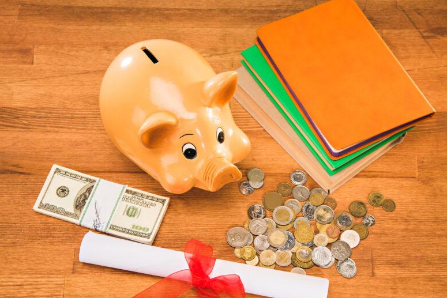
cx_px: 238
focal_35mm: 74
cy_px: 184
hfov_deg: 27.3
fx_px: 919
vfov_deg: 18.4
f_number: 9
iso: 100
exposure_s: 1/100
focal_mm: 56
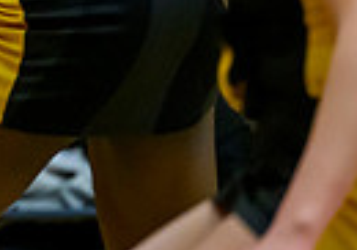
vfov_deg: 1.4
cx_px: -555
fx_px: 10353
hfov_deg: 2.0
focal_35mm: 1028
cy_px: -176
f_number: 3.5
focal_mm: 200
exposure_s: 1/1000
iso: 5000
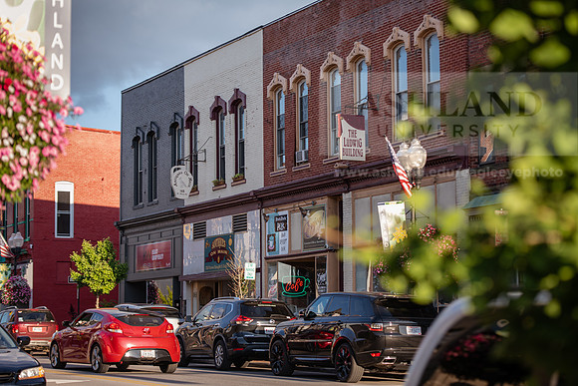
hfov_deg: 22.6
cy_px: 193
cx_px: 289
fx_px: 1445
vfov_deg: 15.2
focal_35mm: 90
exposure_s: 1/200
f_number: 3.5
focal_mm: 90
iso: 31
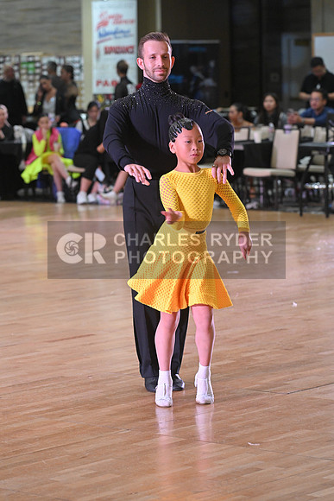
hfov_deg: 10.6
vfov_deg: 15.8
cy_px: 250
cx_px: 167
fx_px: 1808
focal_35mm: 130
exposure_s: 1/320
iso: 3200
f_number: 5.6
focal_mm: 130
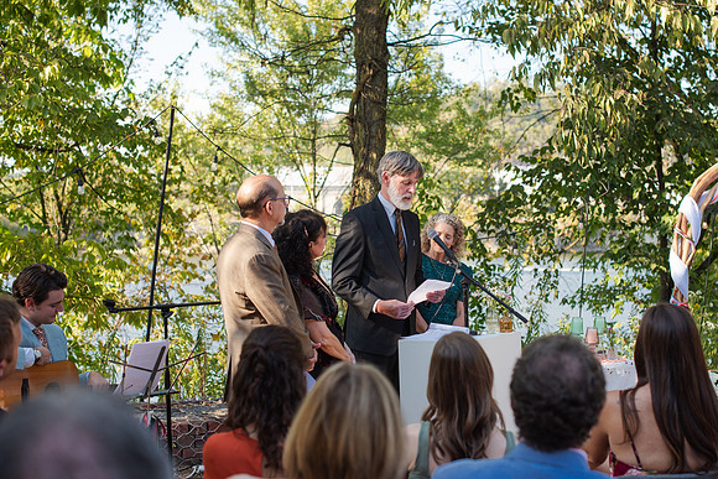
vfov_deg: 23.7
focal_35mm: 57
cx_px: 405
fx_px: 1140
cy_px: 229
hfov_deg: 34.9
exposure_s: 1/1250
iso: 450
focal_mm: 50
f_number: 3.5
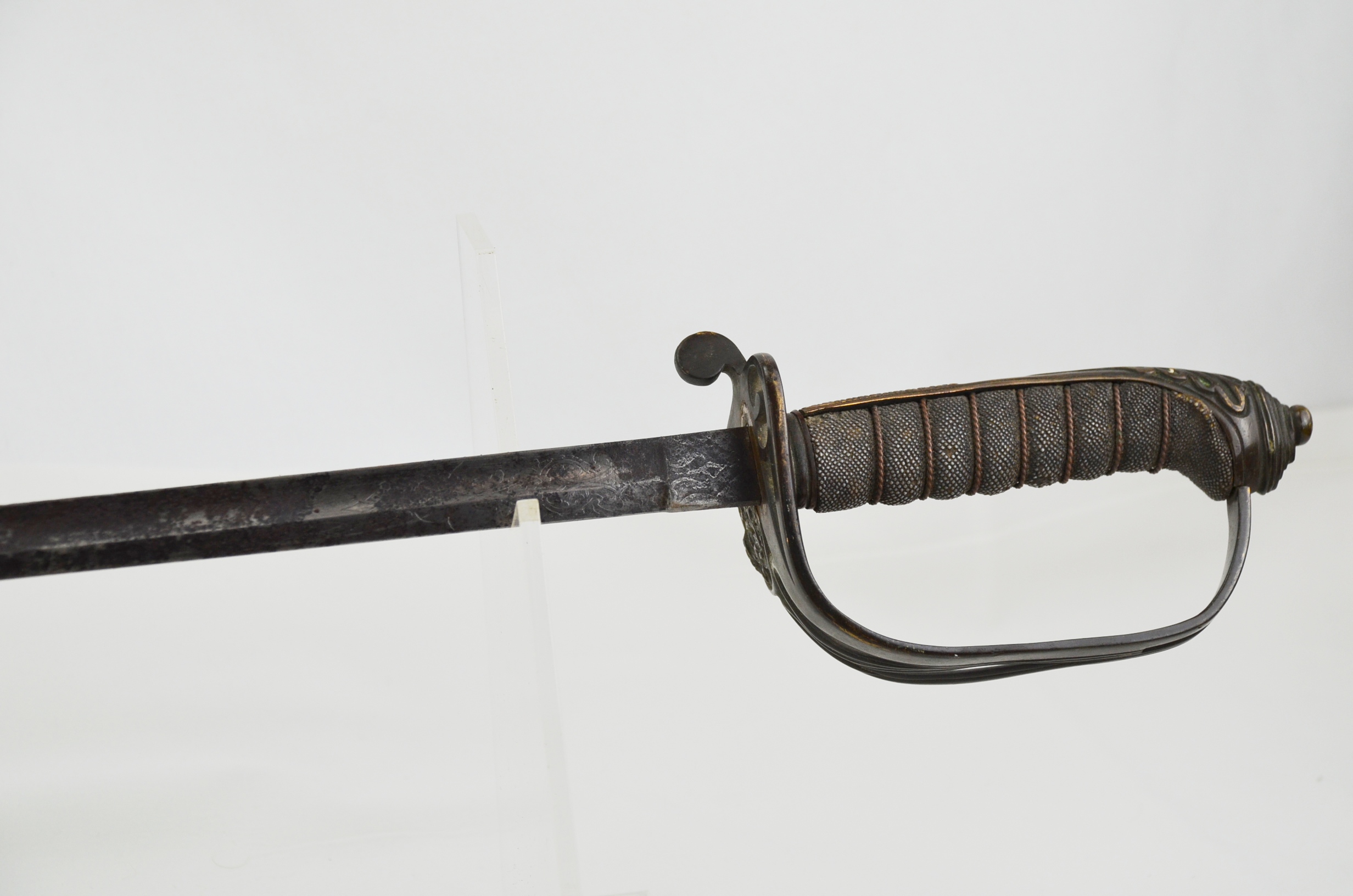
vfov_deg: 13.8
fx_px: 3713
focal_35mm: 99
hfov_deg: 20.7
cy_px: 448
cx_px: 676
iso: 450
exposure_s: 1/250
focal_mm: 66
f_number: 5.3
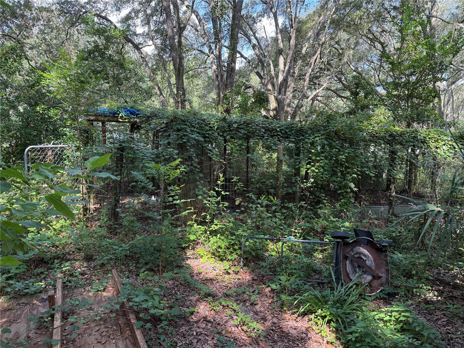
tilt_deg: -4.1
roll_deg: -0.5
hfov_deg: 71.6
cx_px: 232
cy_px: 174
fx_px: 322
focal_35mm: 24
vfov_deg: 56.8
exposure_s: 1/258
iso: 100
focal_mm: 6.76
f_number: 1.78
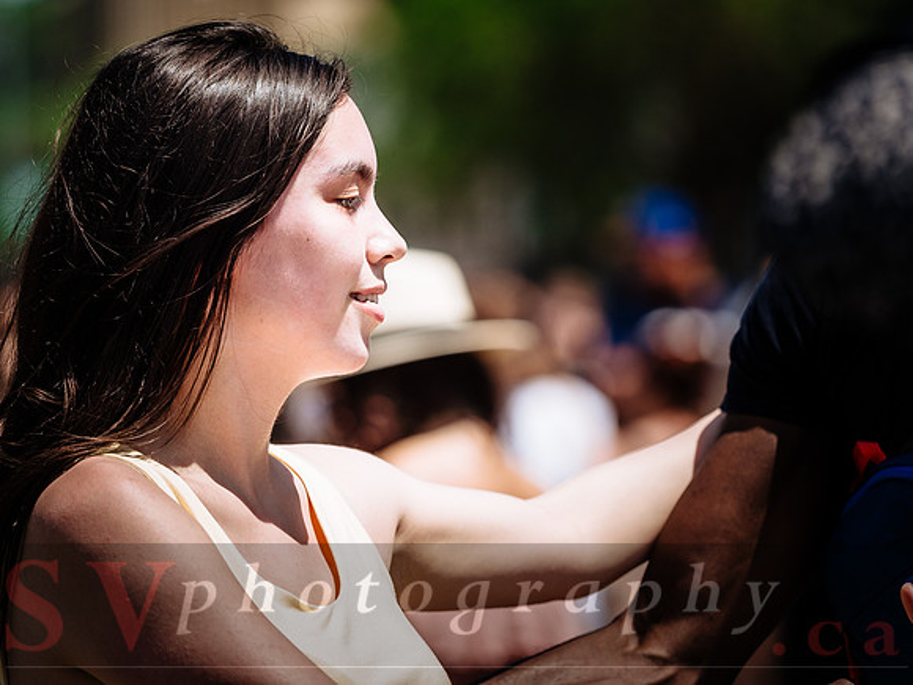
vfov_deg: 5.0
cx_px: 456
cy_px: 342
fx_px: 7913
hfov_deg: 6.6
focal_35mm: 300
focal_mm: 150
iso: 200
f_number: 2.8
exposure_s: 1/2500
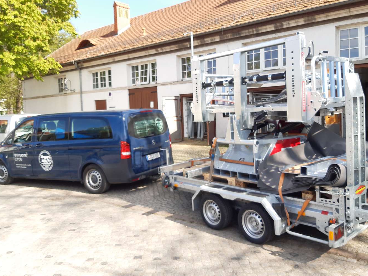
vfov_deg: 46.8
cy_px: 129
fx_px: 319
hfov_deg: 59.9
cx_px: 192
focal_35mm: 30
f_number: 1.7
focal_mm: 3.92
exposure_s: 1/520
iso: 40
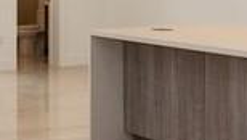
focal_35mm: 104
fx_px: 682
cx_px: -36
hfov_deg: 19.5
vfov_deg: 11.5
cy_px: -23
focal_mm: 17
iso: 200
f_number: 8
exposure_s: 1/20
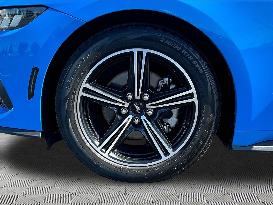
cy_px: 102
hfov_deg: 61.7
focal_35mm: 29
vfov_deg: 48.2
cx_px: 136
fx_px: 229
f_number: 1.8
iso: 25
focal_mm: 3
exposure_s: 1/378
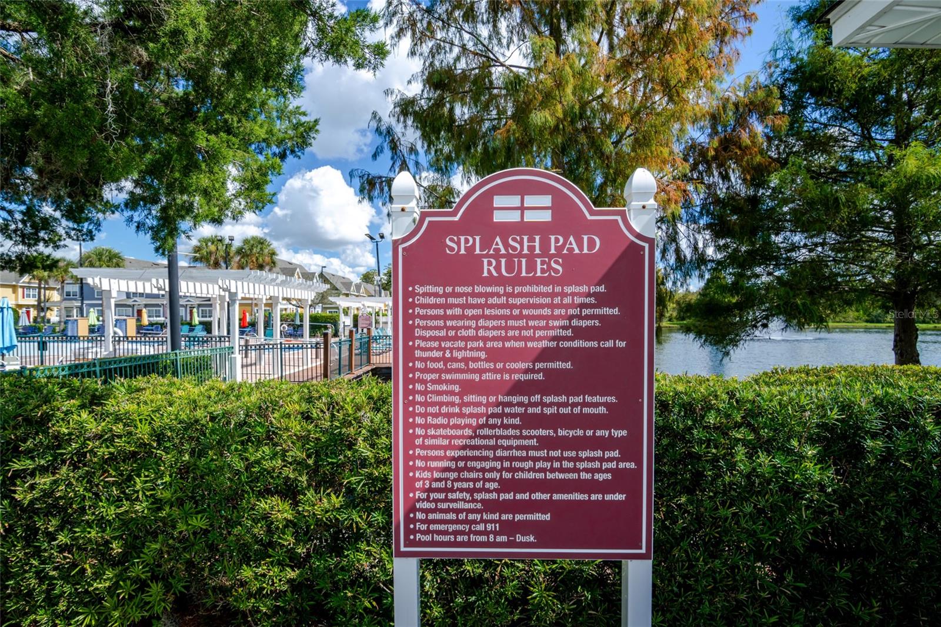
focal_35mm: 16
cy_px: 314
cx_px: 470
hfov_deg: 95.0
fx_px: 431
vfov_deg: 72.0
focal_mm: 11
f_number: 8
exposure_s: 1/100
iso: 100
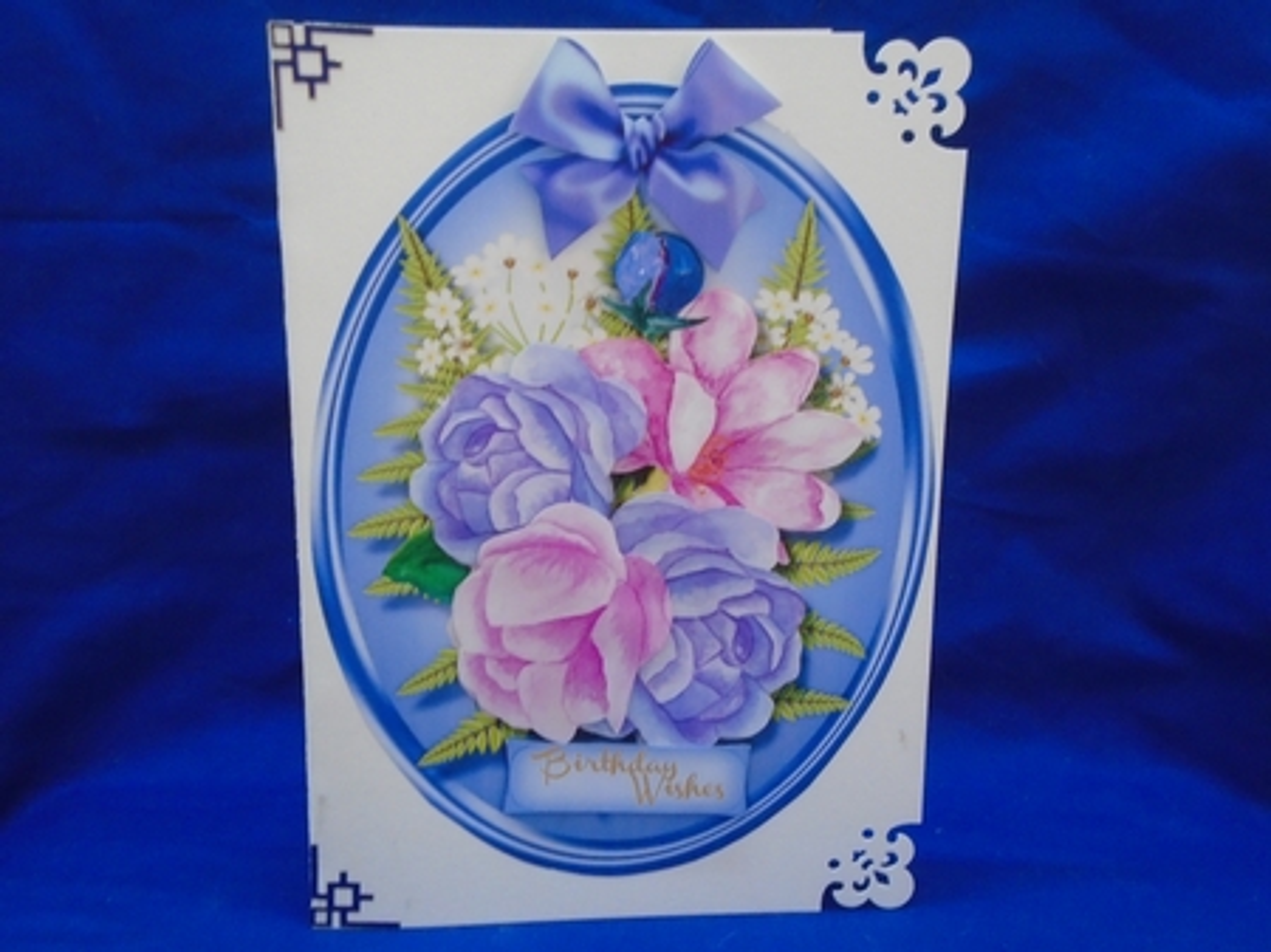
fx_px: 1541
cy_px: 476
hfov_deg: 44.8
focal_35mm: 42
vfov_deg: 34.3
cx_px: 636
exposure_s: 1/20
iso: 500
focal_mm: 7.4
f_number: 4.1
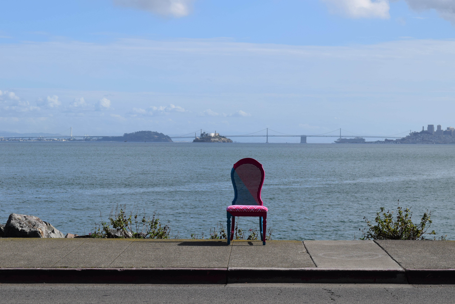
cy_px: 152
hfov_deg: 24.6
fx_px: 1043
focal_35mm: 82
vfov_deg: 16.6
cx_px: 228
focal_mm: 55
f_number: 10
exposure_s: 1/400
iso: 200
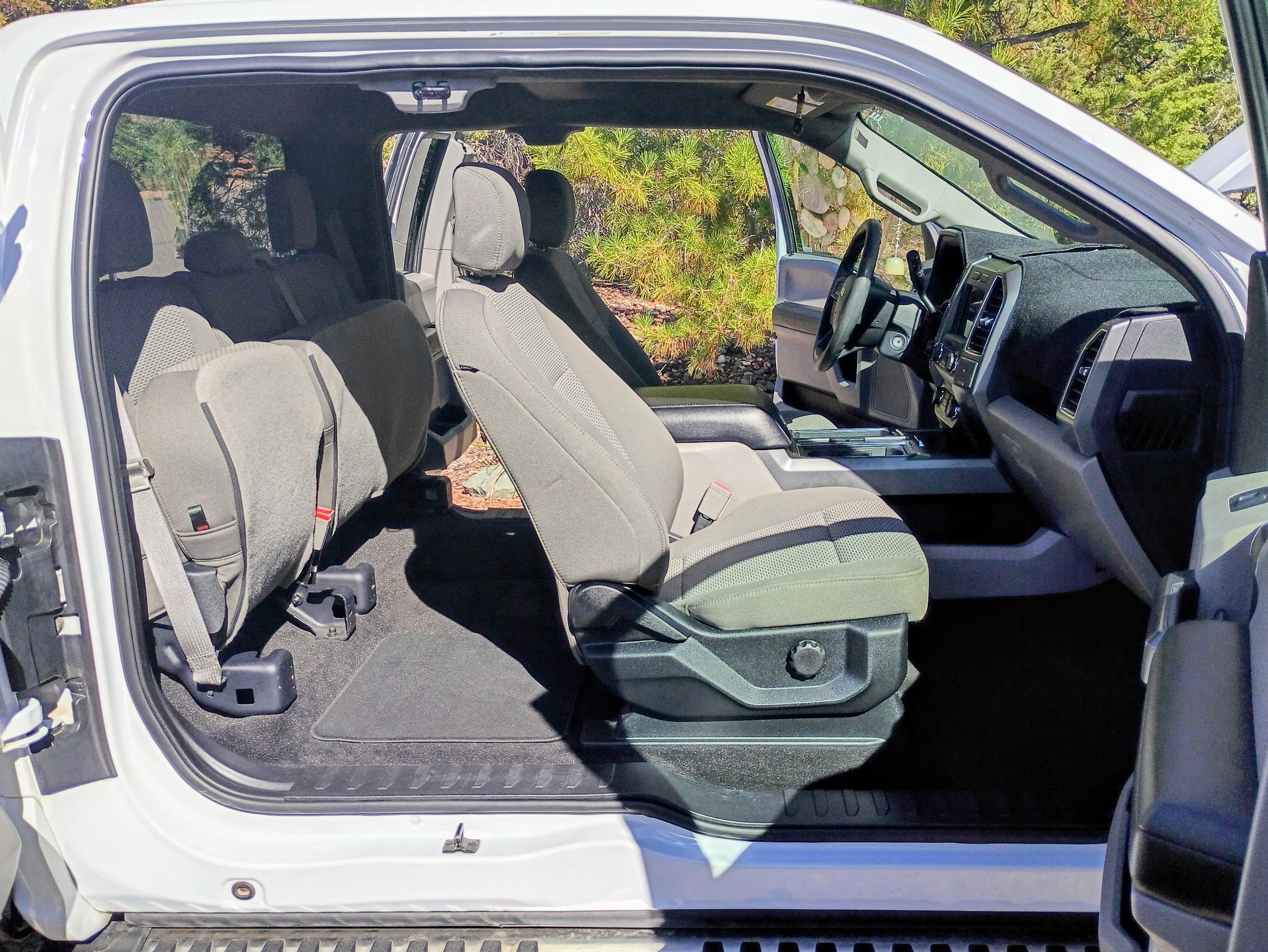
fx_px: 1099
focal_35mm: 30
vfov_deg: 46.8
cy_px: 475
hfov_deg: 59.9
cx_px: 653
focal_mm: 4.27
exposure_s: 1/926
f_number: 1.8
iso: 100
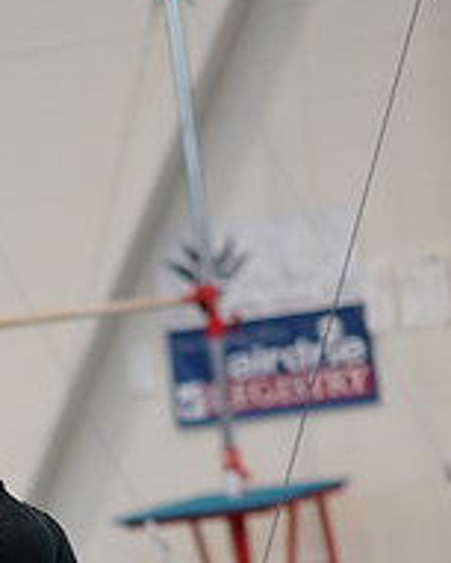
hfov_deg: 6.4
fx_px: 4035
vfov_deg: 7.9
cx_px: 43
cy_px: 622
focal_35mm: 242
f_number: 1.4
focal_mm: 85
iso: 640
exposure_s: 1/500
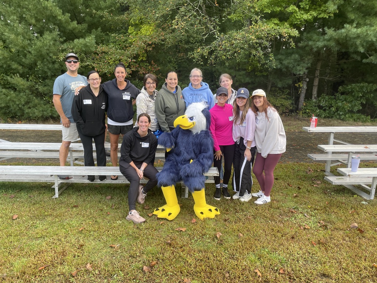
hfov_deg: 67.3
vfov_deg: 53.1
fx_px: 283
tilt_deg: -11.6
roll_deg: -0.1
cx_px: 188
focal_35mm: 26
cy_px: 142
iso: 32
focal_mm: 4.2
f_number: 1.6
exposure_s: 1/226
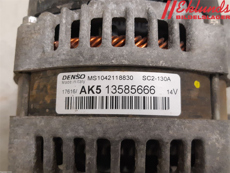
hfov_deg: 67.3
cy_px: 86
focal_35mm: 26
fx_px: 173
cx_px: 115
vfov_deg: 53.1
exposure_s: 1/50
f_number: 1.7
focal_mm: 3.93
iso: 250
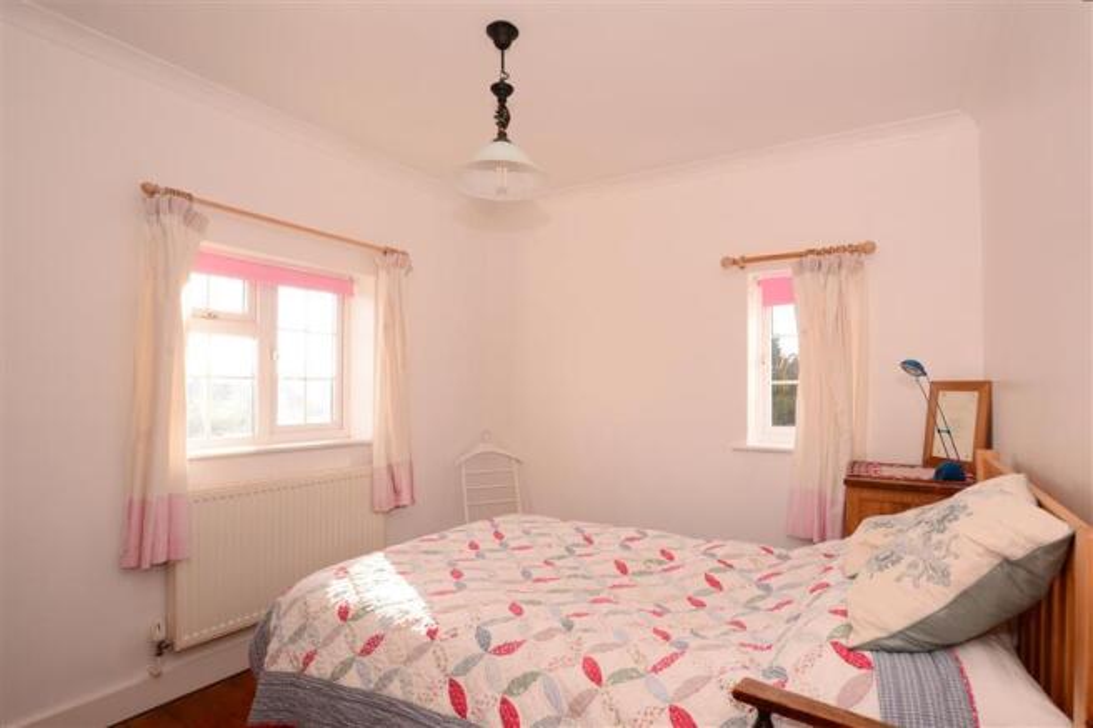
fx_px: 501
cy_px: 364
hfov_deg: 95.0
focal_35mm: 16
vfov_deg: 72.0
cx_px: 546
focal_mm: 11
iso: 400
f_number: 5.6
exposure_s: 1/200
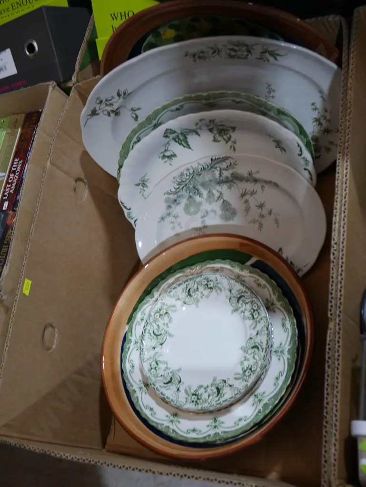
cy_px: 244
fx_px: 563
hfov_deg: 36.0
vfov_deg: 46.8
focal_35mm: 40
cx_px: 183
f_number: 4.5
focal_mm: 20
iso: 250
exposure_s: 1/60
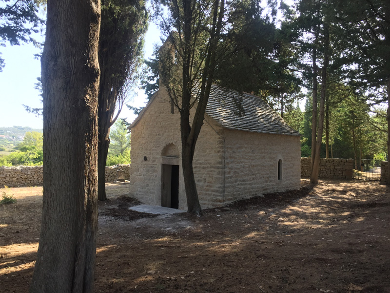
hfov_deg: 61.7
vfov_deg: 48.2
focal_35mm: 29
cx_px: 195
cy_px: 146
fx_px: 327
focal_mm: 4.15
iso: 32
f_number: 2.2
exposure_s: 1/276
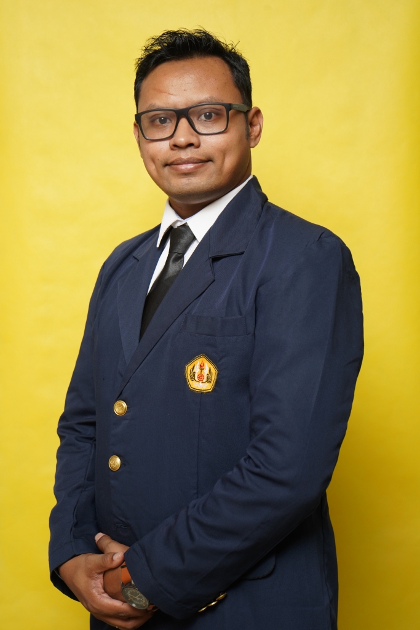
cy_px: 315
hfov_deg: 19.5
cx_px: 210
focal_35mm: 70
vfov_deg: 28.8
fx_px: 1224
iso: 500
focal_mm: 70
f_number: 6.3
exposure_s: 1/200
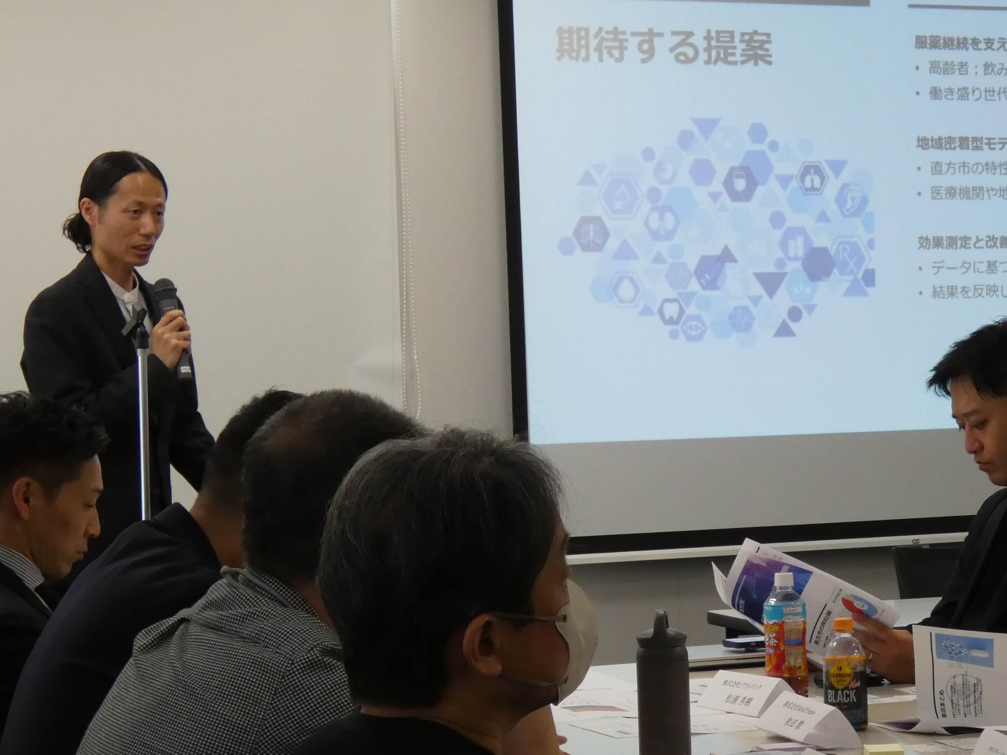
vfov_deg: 15.1
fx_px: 2851
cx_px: 740
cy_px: 515
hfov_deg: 19.9
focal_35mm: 98
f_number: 4
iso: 320
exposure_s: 1/80
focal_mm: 9.9
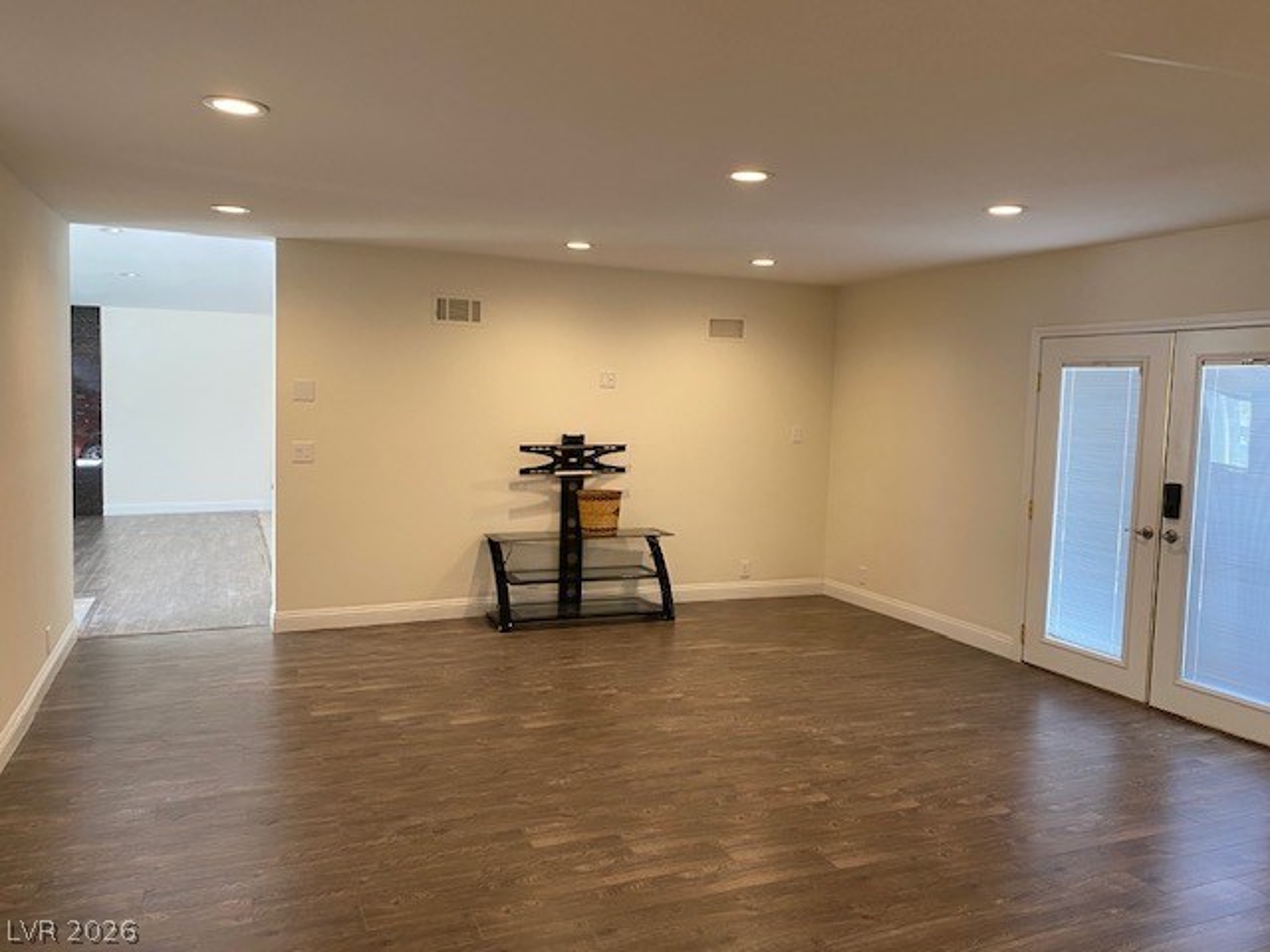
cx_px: 635
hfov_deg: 67.3
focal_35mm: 26
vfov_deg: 53.1
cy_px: 476
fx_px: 954
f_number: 1.8
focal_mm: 4.25
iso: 80
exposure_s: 1/60
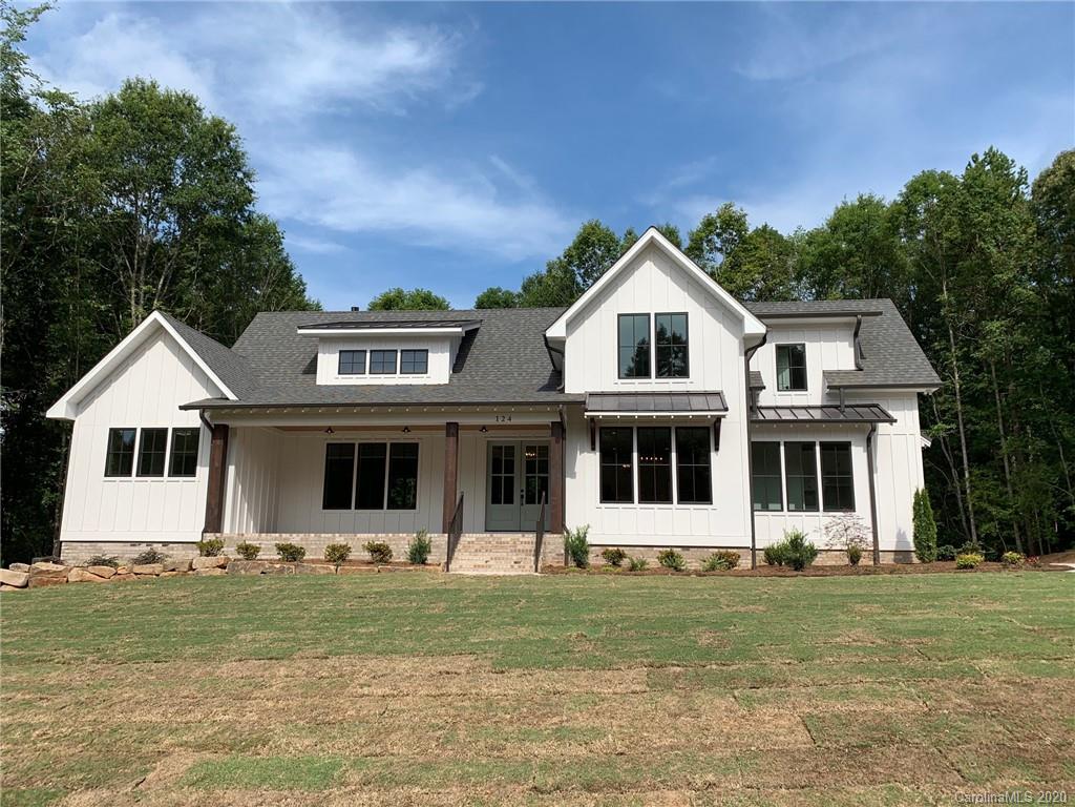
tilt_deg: +10.8
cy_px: 404
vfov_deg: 53.1
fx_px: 807
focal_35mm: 26
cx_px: 538
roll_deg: -0.8
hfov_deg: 67.3
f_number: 1.8
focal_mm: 4.25
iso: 25
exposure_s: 1/2160
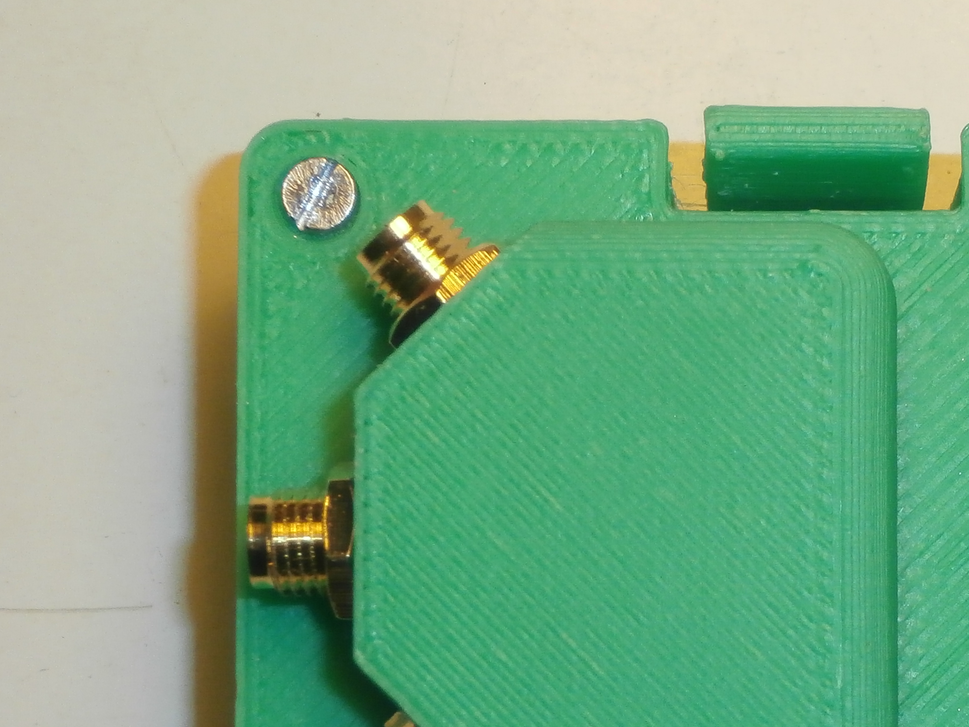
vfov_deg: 9.7
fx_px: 4255
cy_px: 579
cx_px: 810
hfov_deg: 12.9
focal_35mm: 152
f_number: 4.7
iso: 200
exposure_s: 1/40
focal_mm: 12.1
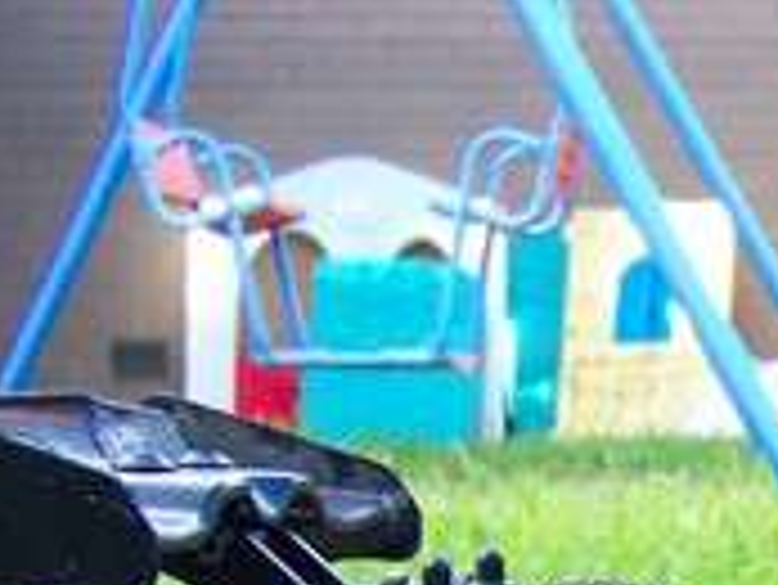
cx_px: 1133
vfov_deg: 10.5
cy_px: 1076
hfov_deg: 14.0
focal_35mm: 133
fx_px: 2991
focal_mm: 5.85
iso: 64
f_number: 2.8
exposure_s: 1/40
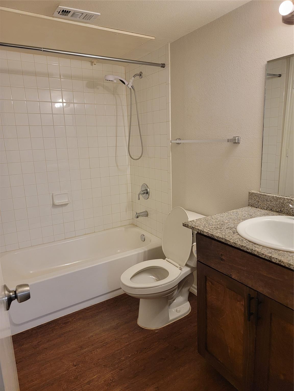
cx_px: 147
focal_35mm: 24
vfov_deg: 71.6
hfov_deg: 56.8
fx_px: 272
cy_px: 196
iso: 200
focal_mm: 6.7
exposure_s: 1/120
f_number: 1.8
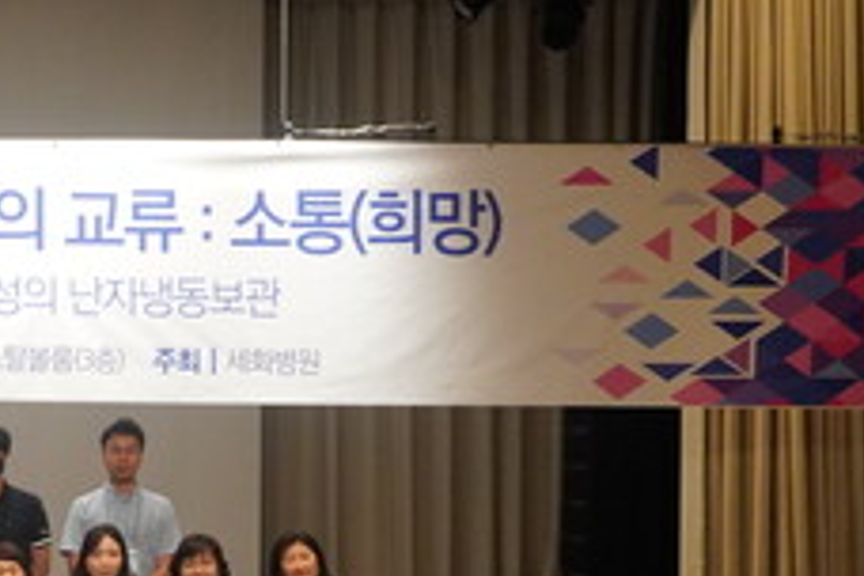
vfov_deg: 15.0
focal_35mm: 87
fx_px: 2088
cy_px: 743
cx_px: -205
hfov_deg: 21.5
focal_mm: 22
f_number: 4
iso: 2500
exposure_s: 1/160
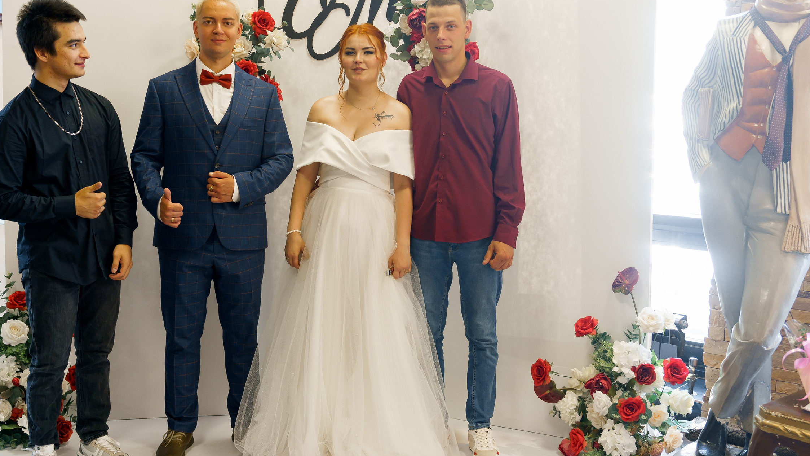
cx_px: 361
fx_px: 945
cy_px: 193
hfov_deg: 46.3
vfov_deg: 27.1
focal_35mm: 44
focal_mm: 35
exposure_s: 1/125
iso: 800
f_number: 2.5
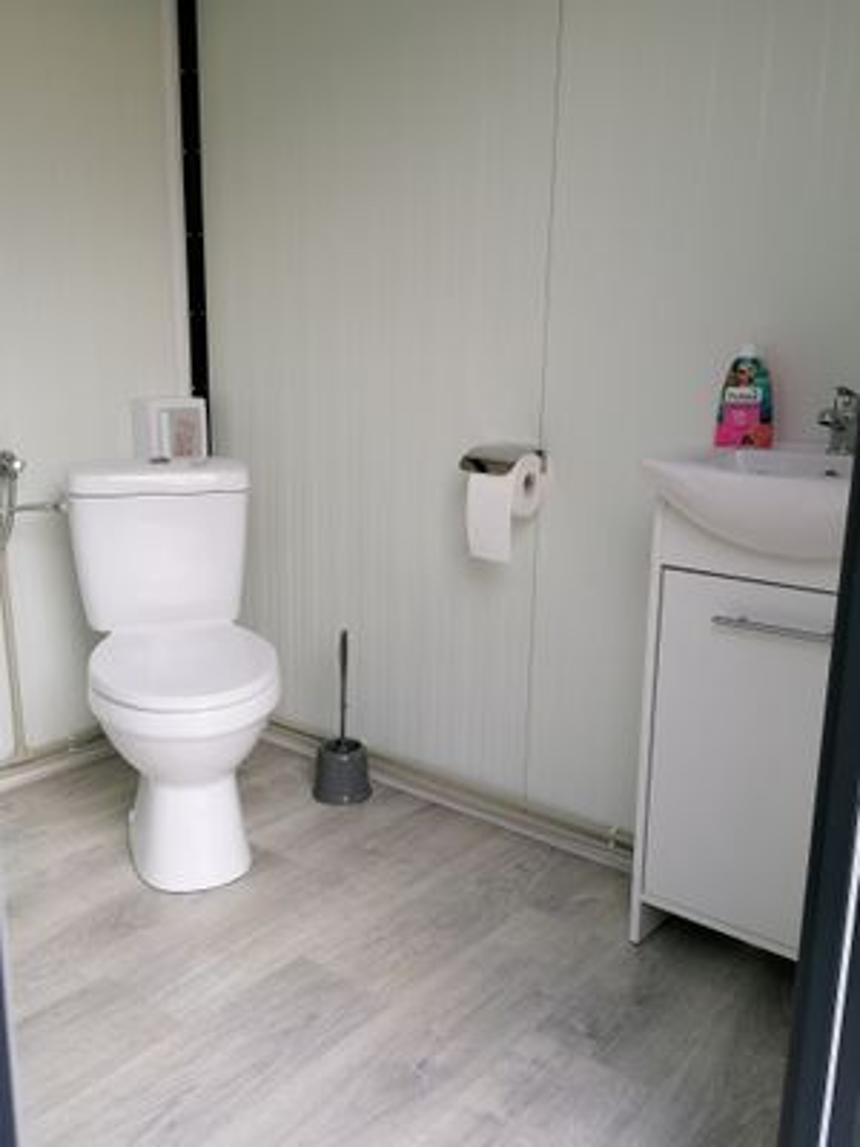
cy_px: 574
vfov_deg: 58.4
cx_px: 430
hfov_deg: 45.4
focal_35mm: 31
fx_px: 1027
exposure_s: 1/100
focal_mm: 4.75
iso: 50
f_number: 1.8
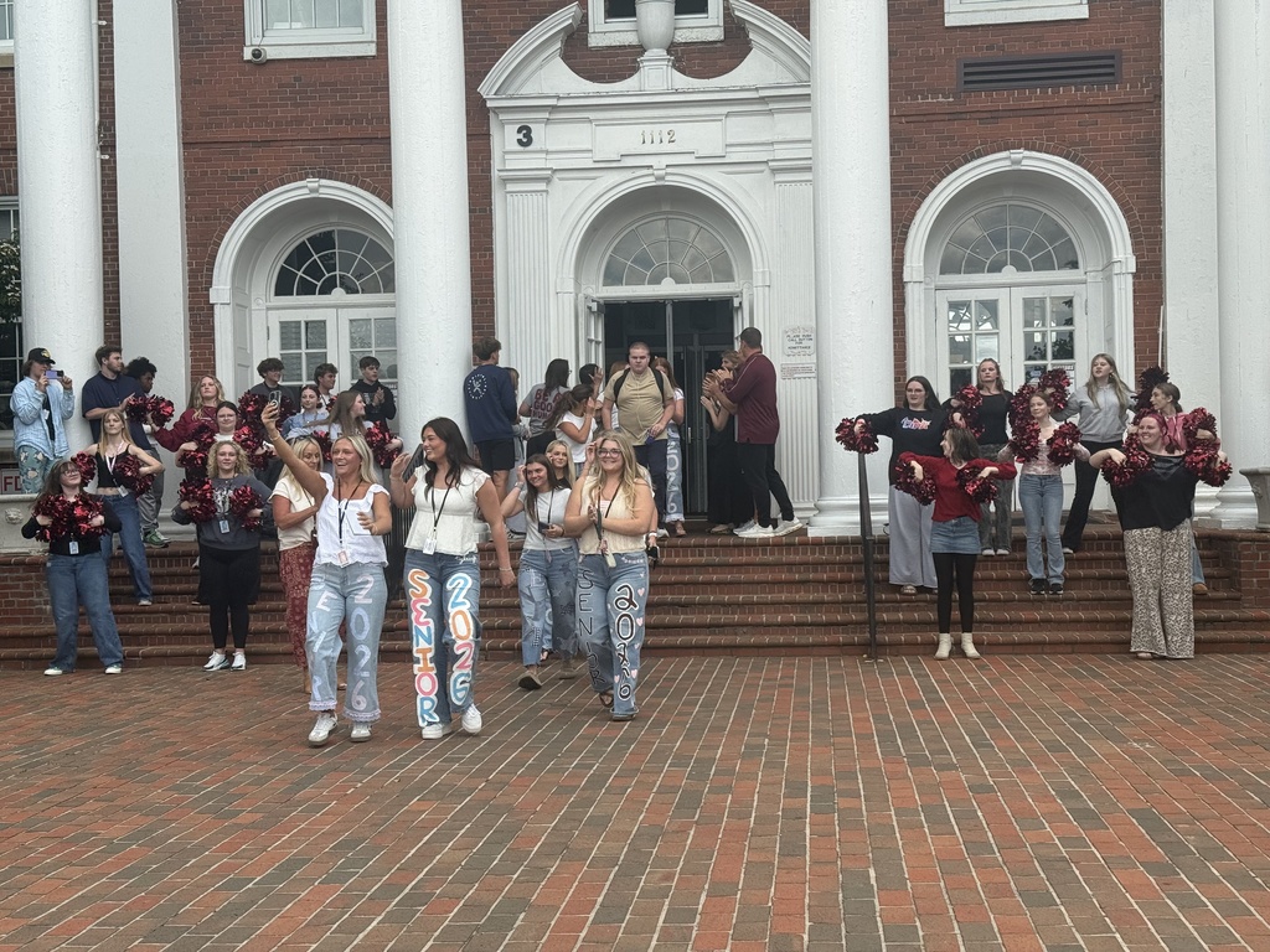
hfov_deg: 39.7
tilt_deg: +1.5
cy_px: 476
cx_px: 635
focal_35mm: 48
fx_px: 1761
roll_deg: +1.3
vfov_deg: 30.3
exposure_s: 1/2494
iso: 80
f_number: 1.78
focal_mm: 6.76
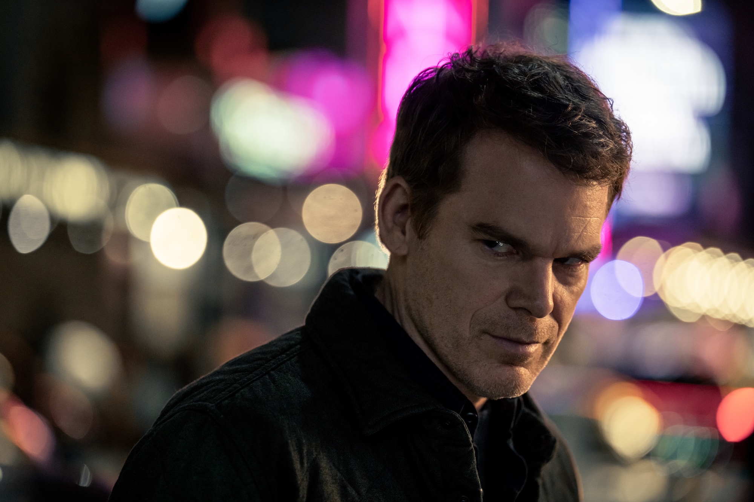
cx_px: 377
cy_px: 251
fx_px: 2995
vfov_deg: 9.6
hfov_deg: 14.4
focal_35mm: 143
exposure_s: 1/320
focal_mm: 143
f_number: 2.8
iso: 1600
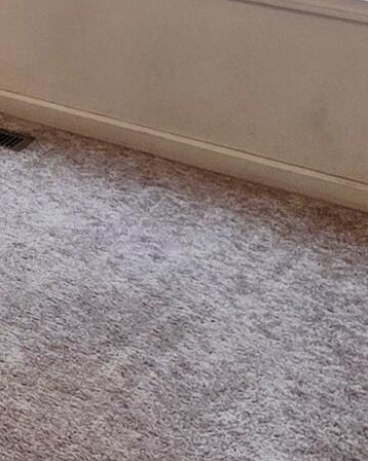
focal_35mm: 85
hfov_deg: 12.7
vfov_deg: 21.2
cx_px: -581
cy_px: -67
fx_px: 1158
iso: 125
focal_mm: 2.2
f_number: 1.9
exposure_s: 1/120
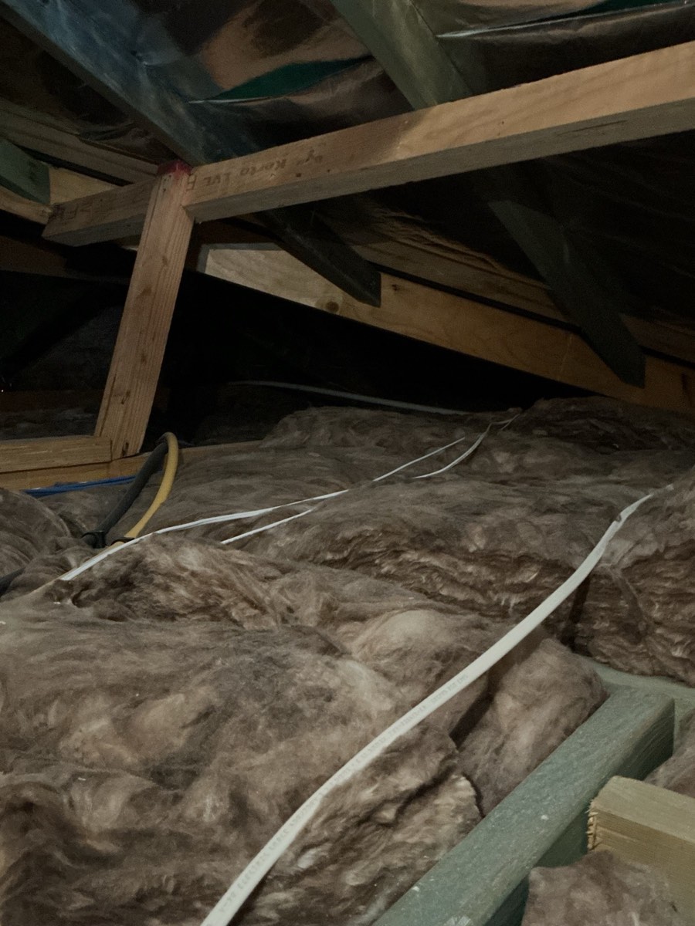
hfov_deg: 48.2
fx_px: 776
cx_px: 348
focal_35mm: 29
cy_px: 463
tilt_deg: -6.7
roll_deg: -0.4
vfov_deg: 61.7
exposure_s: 1/15
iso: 800
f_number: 1.8
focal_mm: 3
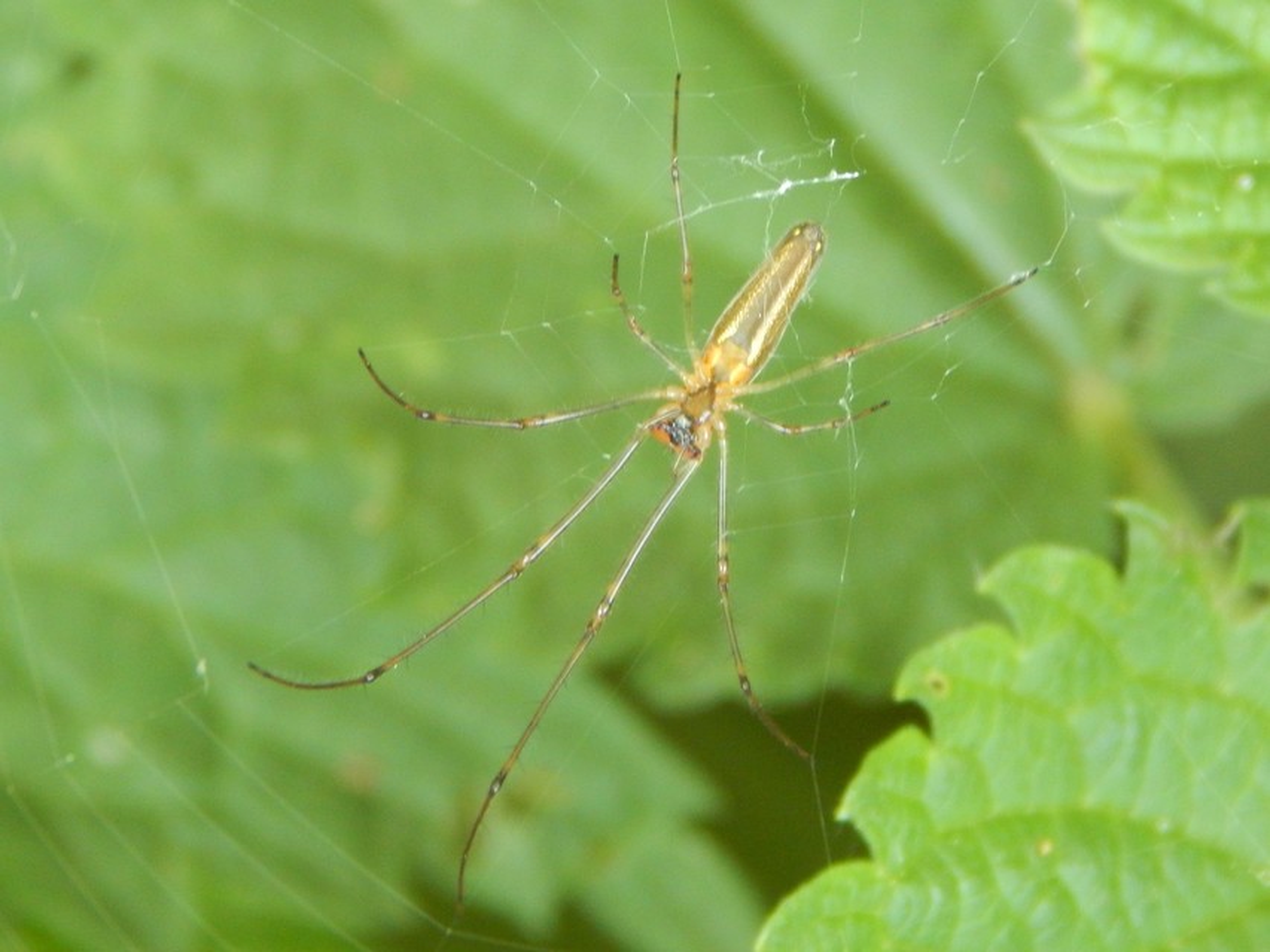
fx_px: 7596
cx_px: 635
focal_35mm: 207
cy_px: 476
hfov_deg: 9.6
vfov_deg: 7.2
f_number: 5.4
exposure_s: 1/15
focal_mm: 37.1
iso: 400
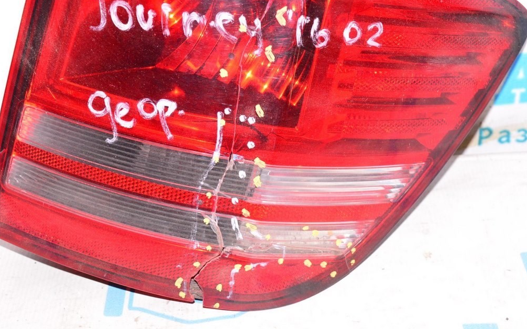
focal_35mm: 56
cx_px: 261
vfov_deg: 23.1
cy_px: 173
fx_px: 804
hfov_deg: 36.3
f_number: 8
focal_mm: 36
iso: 1600
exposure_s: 1/200
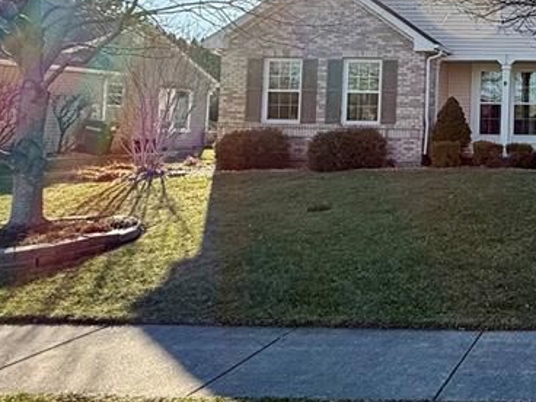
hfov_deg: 37.2
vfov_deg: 35.9
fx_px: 604
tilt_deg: +2.8
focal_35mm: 39
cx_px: 634
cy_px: 95
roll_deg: -0.8
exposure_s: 1/955
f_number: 2.2
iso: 64
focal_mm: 2.22
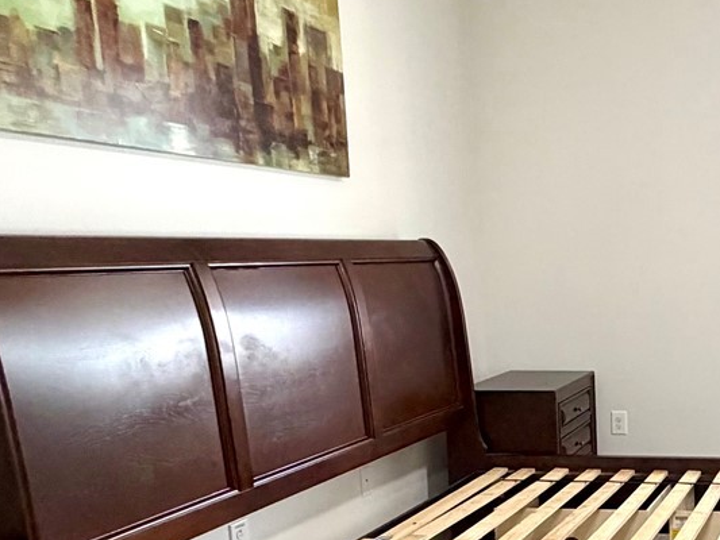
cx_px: 859
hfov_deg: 35.5
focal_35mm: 42
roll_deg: +0.0
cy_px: 371
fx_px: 874
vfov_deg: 34.0
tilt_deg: -8.3
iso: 400
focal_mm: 2.22
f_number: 2.2
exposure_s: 1/60
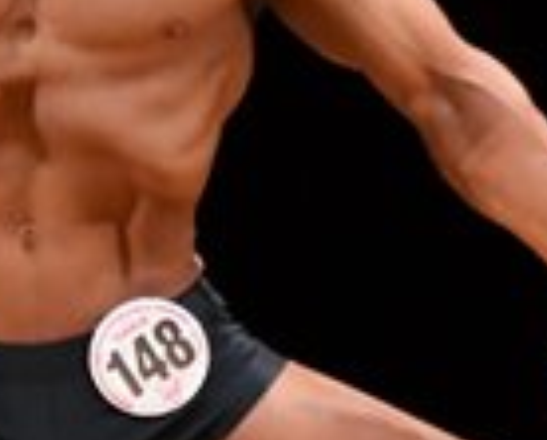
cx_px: 272
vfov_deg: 1.0
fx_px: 24335
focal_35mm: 1500
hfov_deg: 1.3
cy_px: 115
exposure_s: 1/400
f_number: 5.6
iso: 3200
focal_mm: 190
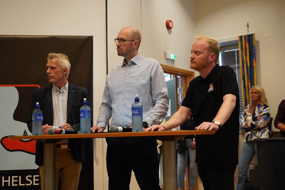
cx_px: 142
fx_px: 364
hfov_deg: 42.7
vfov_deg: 29.2
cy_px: 95
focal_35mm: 46
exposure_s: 1/160
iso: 6400
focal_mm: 46
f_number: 4.5
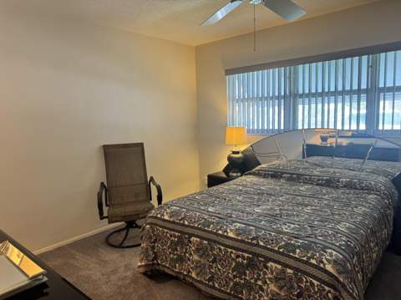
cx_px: 200
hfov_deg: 71.7
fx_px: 278
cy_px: 150
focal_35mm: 24
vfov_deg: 56.7
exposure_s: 1/60
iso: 125
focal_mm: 6.76
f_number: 1.78
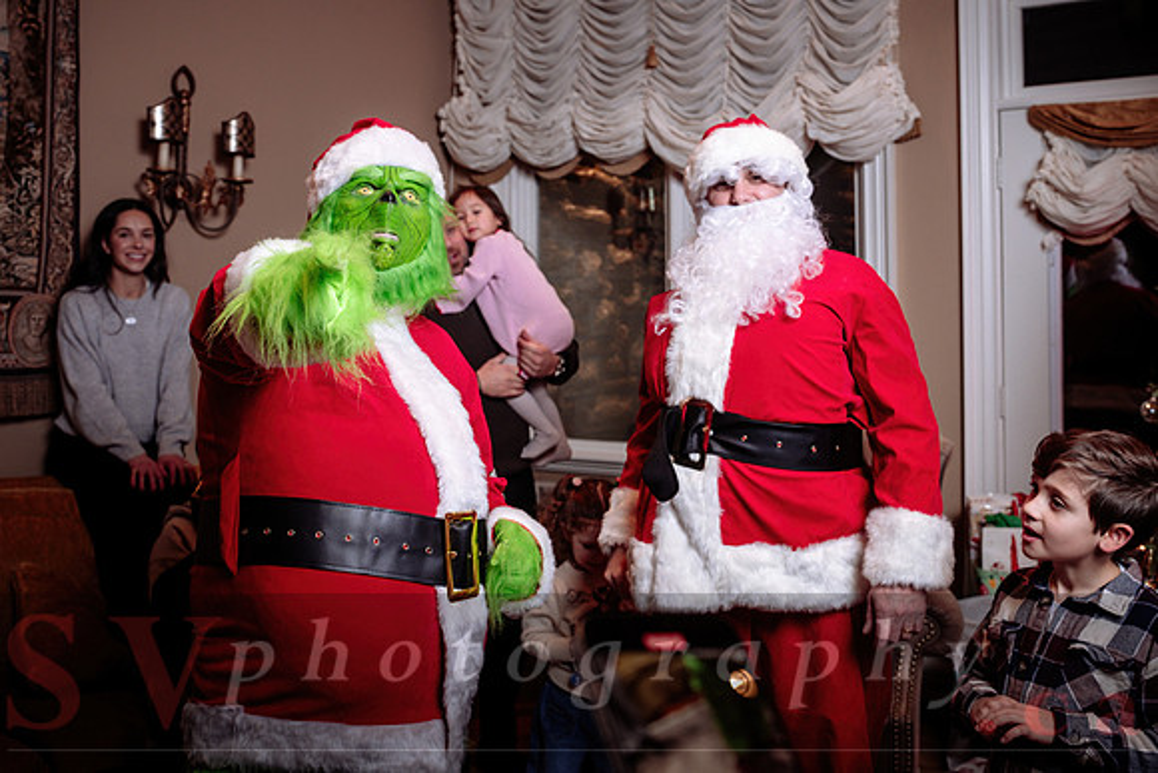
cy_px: 287
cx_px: 532
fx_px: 1132
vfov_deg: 37.4
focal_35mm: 35
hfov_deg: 54.1
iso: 500
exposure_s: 1/200
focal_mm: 28
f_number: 4.5
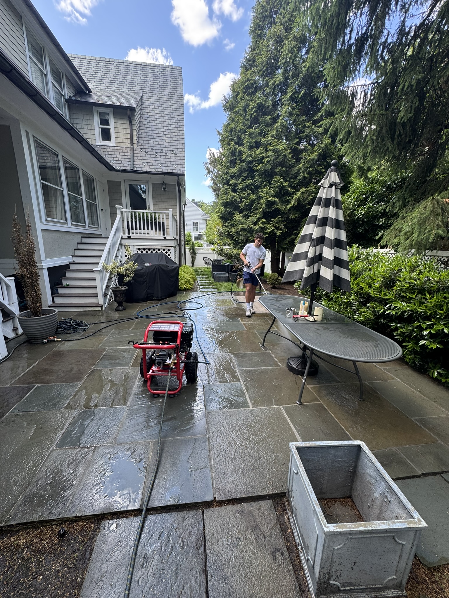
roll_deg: -0.2
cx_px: 224
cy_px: 299
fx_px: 242
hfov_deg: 85.7
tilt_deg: -15.9
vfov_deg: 102.1
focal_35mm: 14
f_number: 2.2
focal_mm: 2.22
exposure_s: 1/104
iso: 40
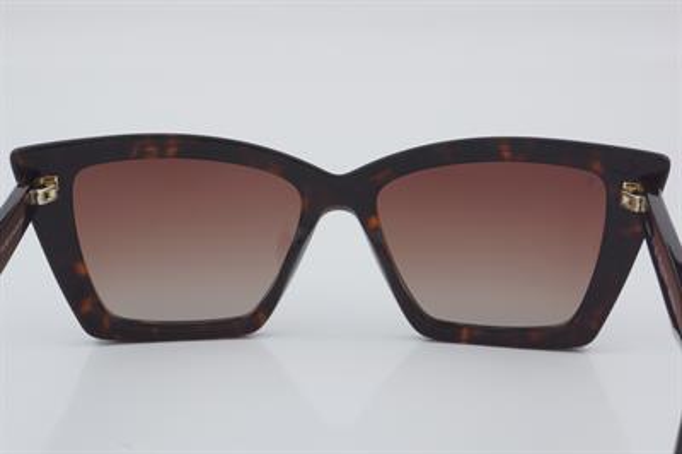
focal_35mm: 82
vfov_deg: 16.5
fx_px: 1562
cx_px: 341
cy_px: 227
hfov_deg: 24.6
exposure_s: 1/4
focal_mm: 55
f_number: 32
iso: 100
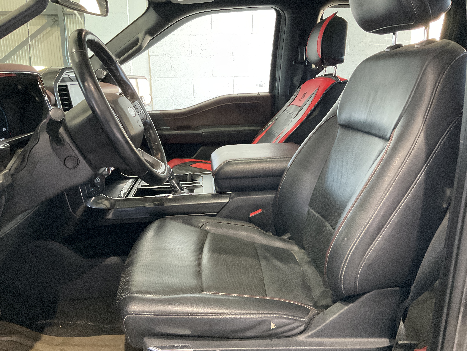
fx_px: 391
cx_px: 234
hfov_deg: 61.7
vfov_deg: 48.2
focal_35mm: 29
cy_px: 176
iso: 200
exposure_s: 1/60
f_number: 1.8
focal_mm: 3
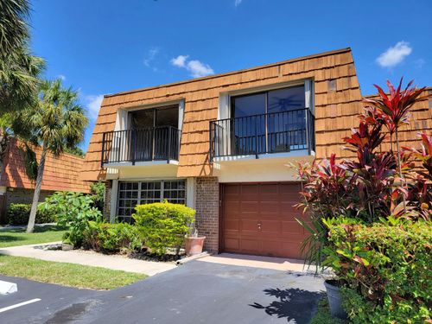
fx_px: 300
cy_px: 162
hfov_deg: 71.6
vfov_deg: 56.8
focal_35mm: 24
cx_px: 216
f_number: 1.8
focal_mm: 6.7
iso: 16
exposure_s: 1/500
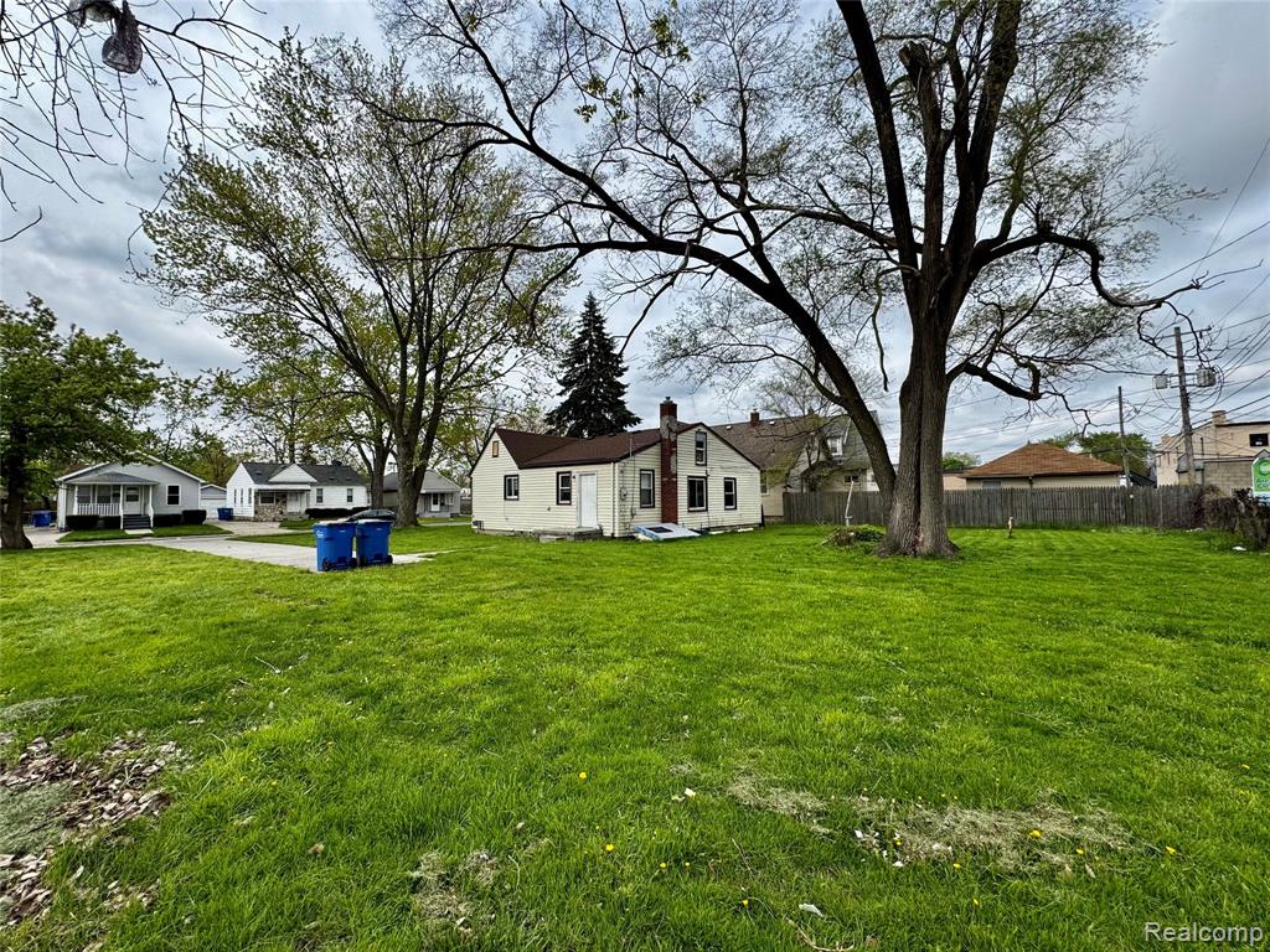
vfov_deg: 85.7
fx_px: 514
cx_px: 635
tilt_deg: +2.7
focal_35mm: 14
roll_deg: +1.2
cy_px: 476
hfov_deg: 102.1
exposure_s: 1/1420
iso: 50
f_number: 2.2
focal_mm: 2.22
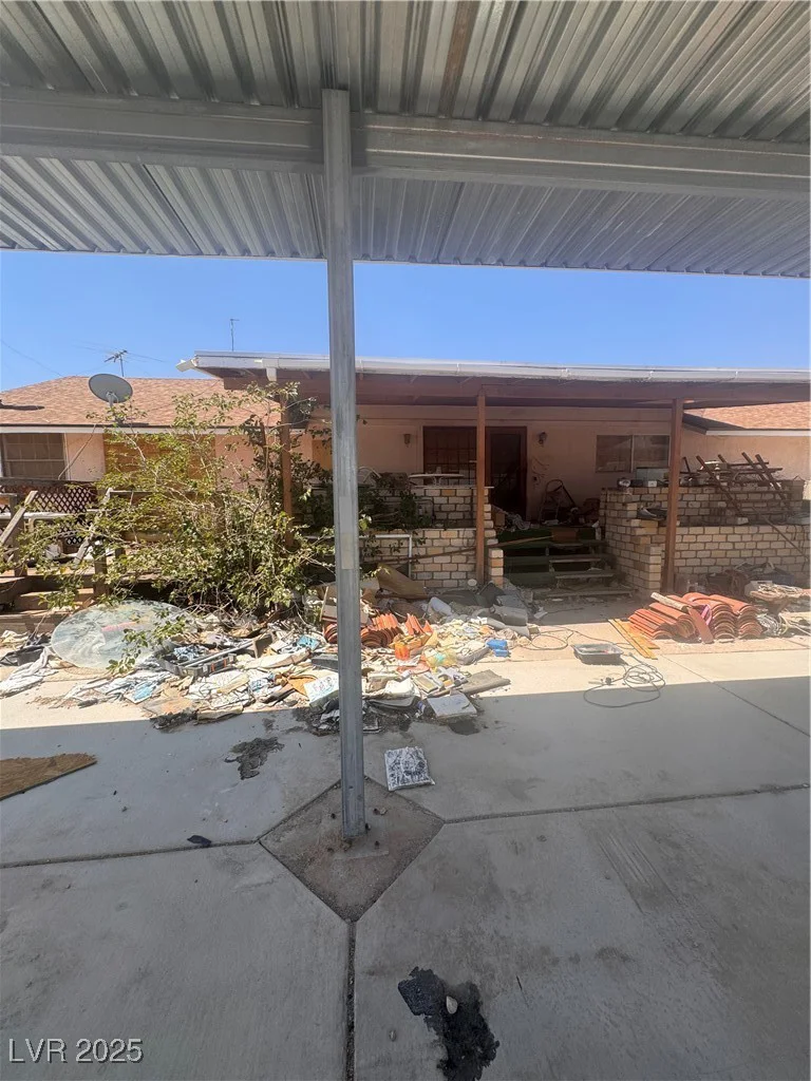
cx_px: 406
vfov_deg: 102.1
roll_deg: -0.8
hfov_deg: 85.7
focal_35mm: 14
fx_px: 437
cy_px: 540
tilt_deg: -8.7
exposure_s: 1/1063
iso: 40
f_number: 2.2
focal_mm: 2.22
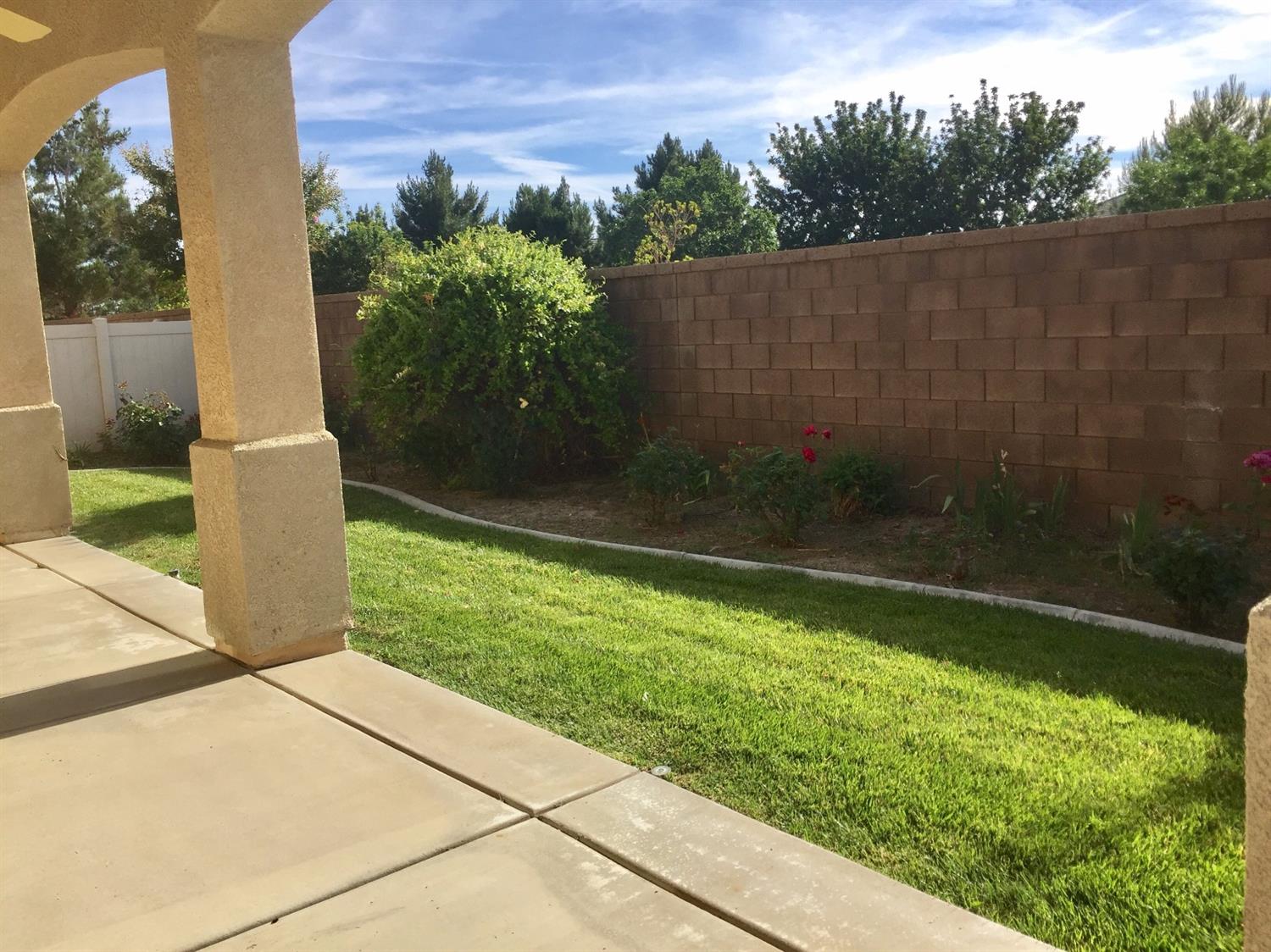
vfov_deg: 48.2
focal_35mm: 29
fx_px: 1064
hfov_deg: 61.7
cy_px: 476
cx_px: 636
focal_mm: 4.15
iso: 32
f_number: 2.2
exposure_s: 1/1799
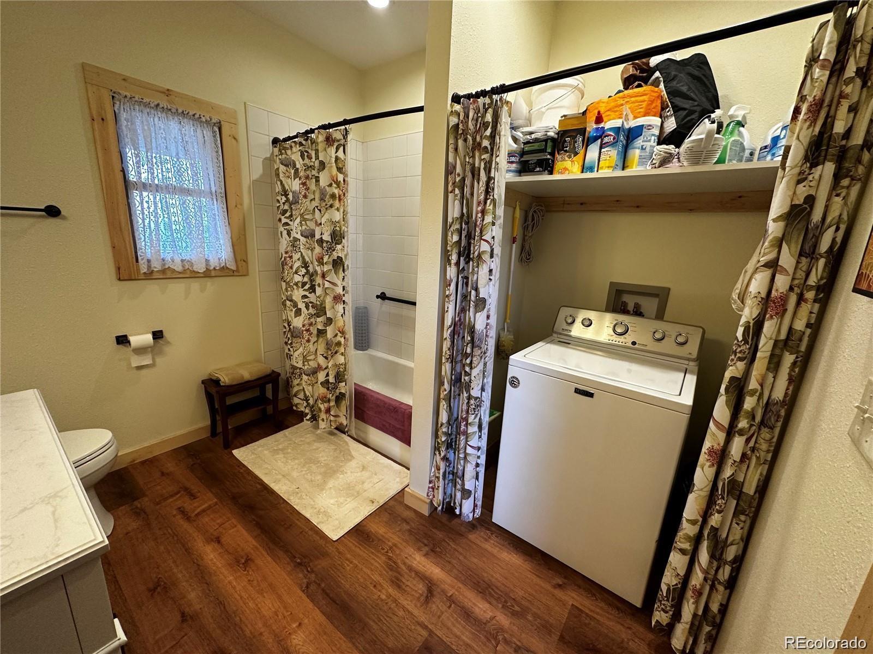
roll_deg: -3.1
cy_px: 327
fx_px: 353
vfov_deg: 85.7
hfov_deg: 102.1
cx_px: 436
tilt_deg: -14.3
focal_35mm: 14
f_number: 2.2
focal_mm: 2.22
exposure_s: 1/120
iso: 250
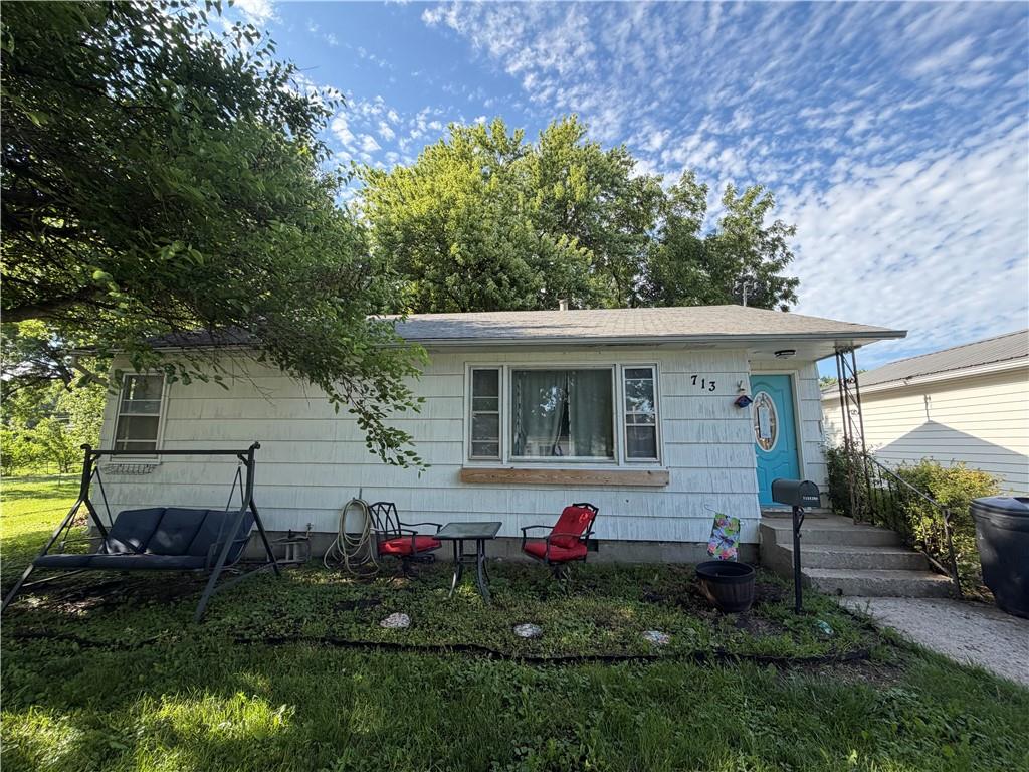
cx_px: 514
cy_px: 386
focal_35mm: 14
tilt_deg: +9.1
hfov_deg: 102.1
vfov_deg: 85.7
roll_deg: +0.2
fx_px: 416
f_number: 2.2
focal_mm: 2.22
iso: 50
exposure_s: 1/502
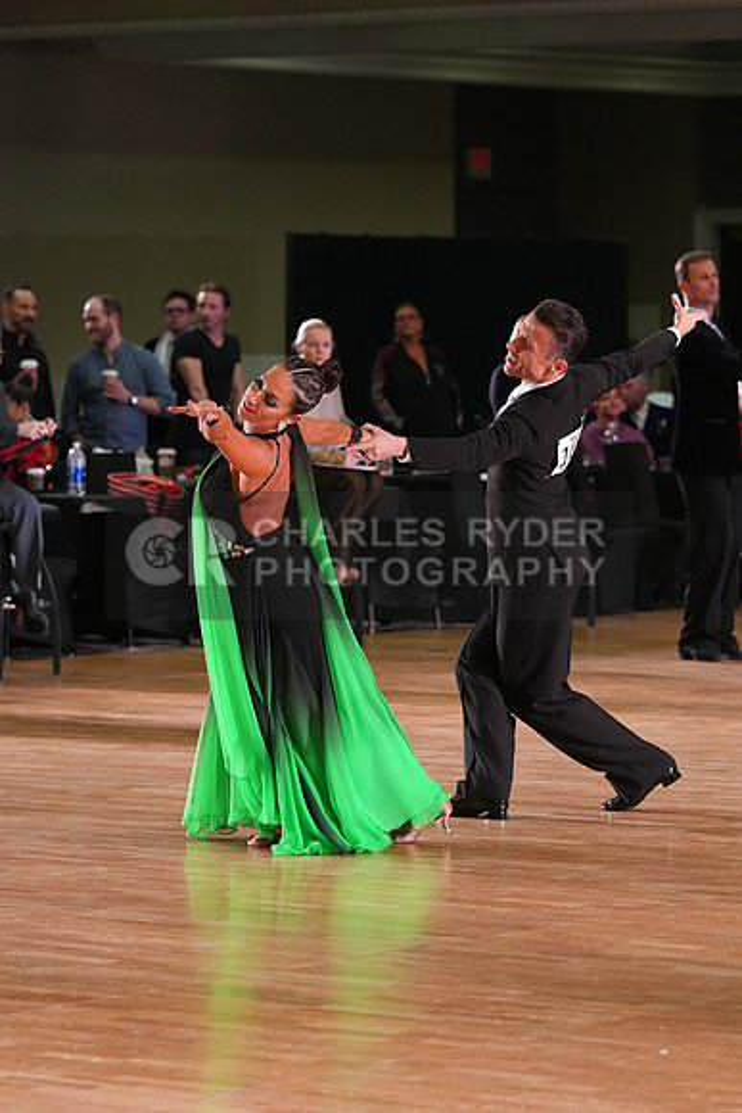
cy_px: 556
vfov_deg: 12.8
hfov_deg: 8.5
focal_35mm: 161
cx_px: 371
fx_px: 4974
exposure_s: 1/200
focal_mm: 161
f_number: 5
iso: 4000
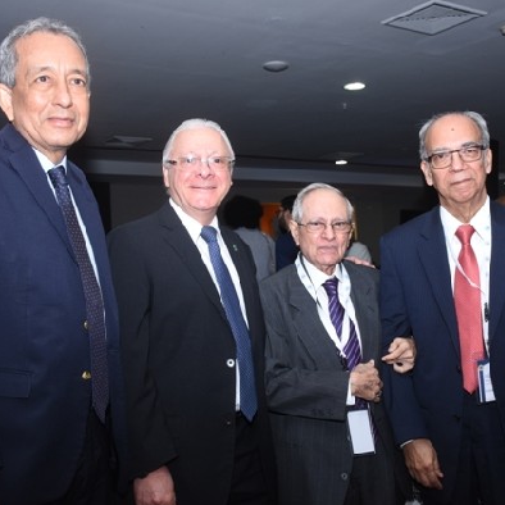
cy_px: 254
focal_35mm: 45
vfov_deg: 37.8
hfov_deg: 37.8
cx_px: 277
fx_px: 737
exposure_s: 1/60
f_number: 5.6
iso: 400
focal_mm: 23
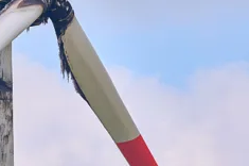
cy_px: 83
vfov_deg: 0.9
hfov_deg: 1.3
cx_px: 93
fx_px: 11127
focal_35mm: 1611
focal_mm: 600
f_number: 4
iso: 800
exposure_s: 1/5000
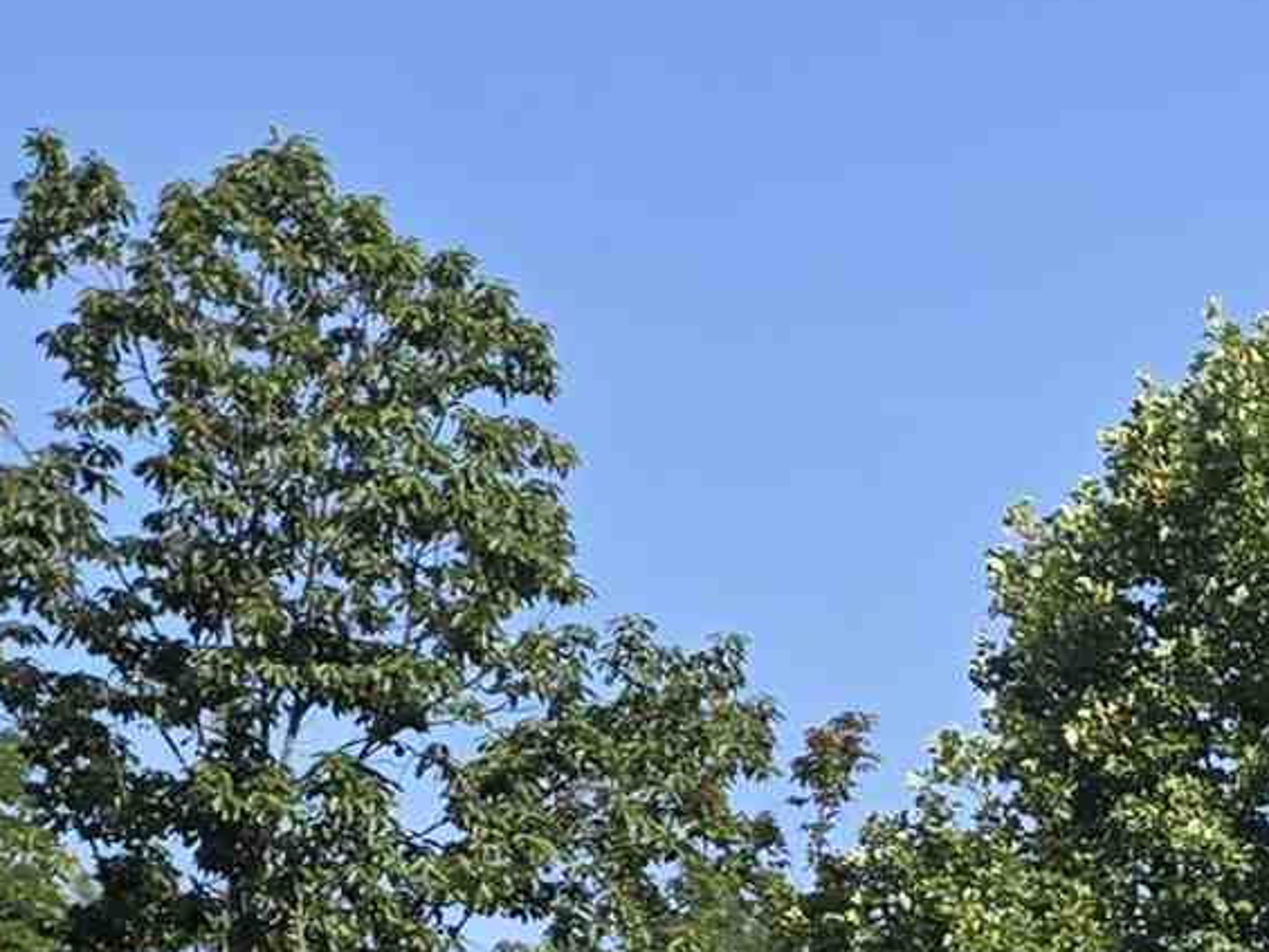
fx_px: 4583
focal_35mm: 125
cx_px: 2965
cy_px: 1691
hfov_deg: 12.6
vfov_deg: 11.1
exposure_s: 1/1173
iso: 25
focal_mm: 5.4
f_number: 1.8
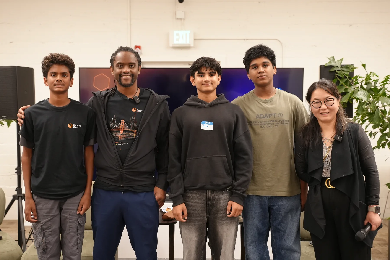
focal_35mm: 44
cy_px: 130
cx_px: 195
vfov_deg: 30.5
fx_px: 477
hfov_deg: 44.5
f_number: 4
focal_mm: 44
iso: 4000
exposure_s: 1/160
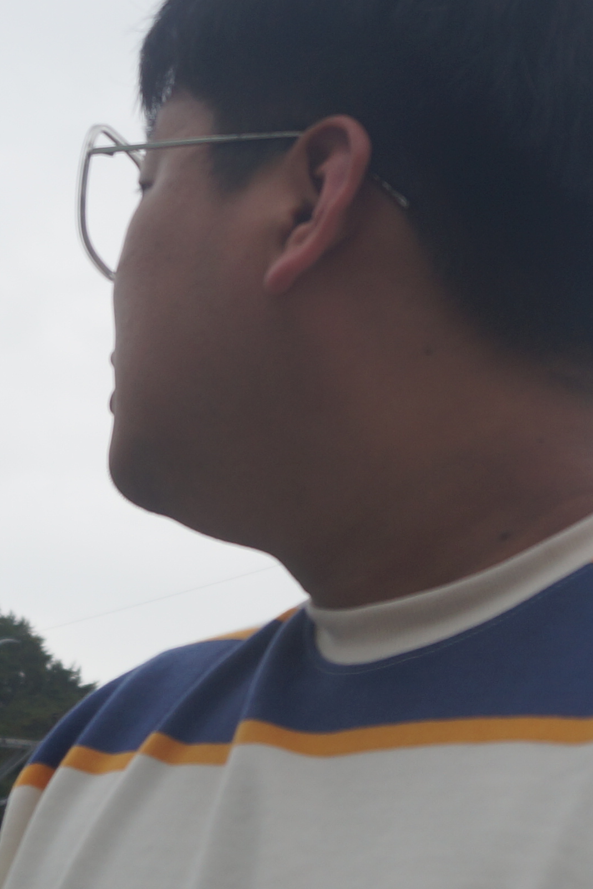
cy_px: 231
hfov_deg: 13.5
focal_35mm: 101
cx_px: 416
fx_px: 2495
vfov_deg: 20.1
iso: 100
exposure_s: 1/100
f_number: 5
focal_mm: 22
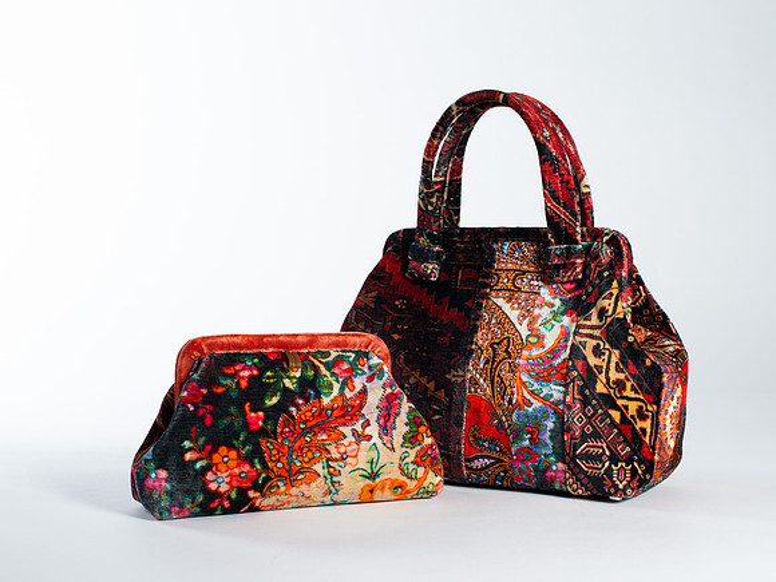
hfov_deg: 32.8
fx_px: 1318
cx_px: 378
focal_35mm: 59
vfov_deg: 24.9
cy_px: 305
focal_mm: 50
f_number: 6.3
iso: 200
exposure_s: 1/200
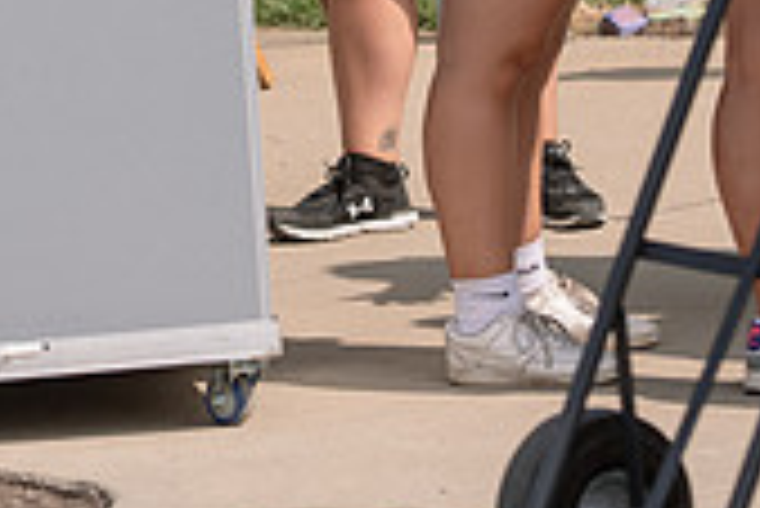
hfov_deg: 6.3
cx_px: 202
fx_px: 6888
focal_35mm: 326
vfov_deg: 4.2
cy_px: -326
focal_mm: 95
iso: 64
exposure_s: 1/800
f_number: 3.5
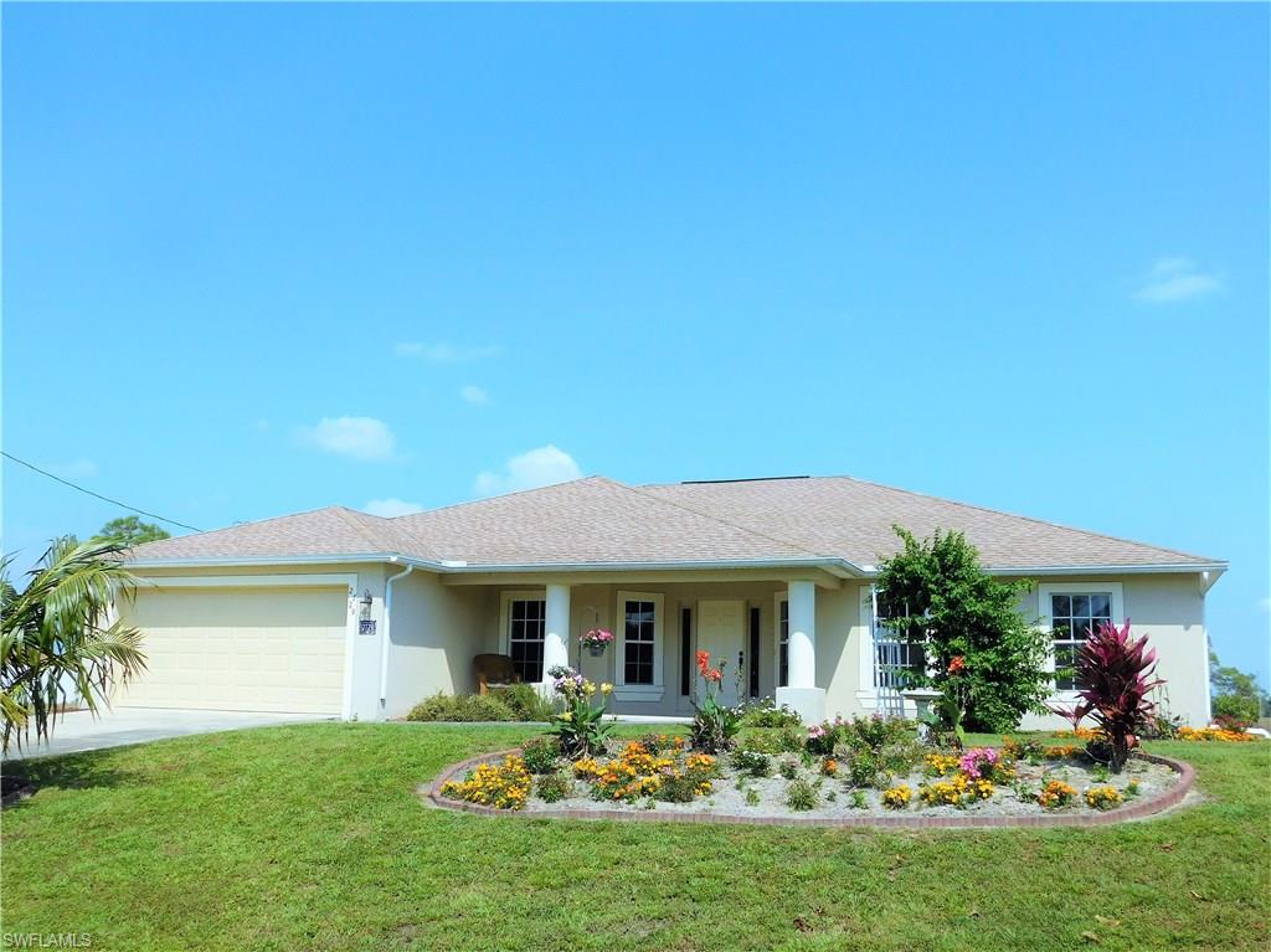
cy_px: 476
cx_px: 636
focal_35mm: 30
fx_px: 1101
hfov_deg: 60.0
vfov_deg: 46.8
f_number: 6.4
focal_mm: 5.3
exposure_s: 1/640
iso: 125
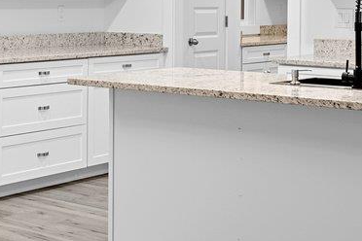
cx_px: 11
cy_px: 4
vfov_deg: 15.3
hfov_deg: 22.3
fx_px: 885
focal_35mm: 88
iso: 250
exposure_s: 1/4
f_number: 9
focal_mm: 16
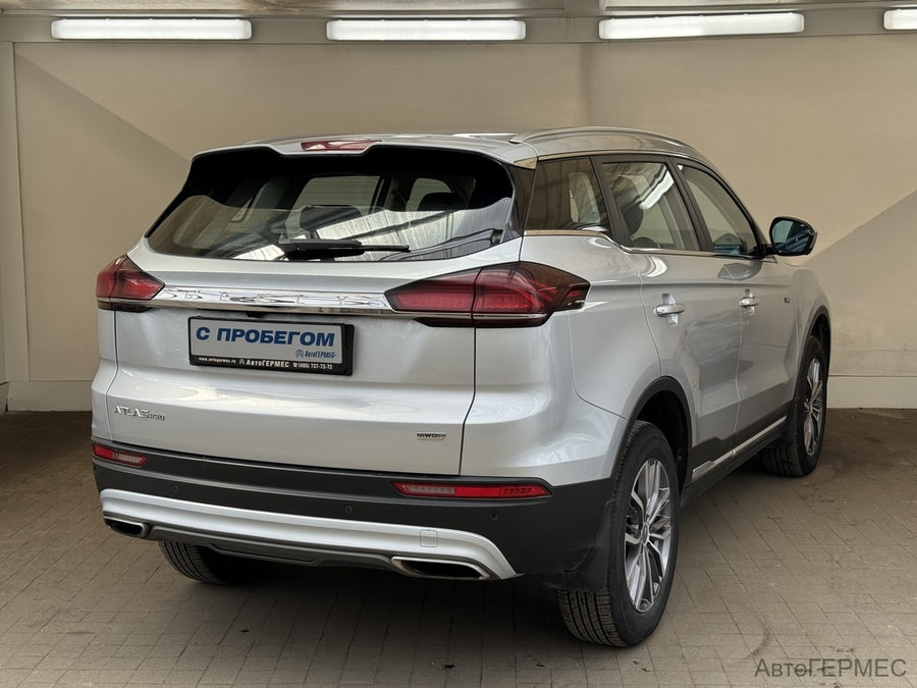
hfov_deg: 39.7
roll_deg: -0.3
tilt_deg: -8.9
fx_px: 1272
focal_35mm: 48
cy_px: 344
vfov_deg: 30.3
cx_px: 458
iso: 64
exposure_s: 1/1193
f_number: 1.78
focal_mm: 6.76
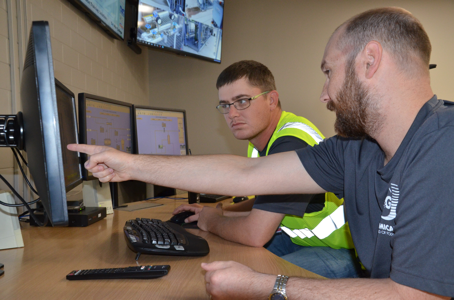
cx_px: 227
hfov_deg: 51.4
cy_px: 150
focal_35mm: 38
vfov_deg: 35.3
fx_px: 472
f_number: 5.6
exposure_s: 1/60
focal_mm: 25
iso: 1600
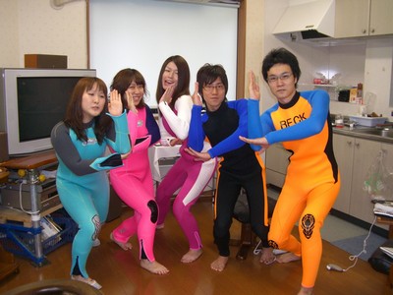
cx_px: 196
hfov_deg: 49.0
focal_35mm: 38
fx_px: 431
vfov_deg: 37.7
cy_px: 148
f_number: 2.8
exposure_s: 1/60
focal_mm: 7.9
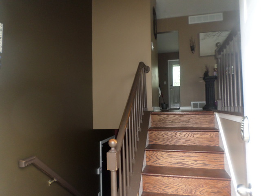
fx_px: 188
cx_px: 130
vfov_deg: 54.9
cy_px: 98
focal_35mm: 25
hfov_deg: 69.4
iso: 200
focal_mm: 4.5
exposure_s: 1/30
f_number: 2.5
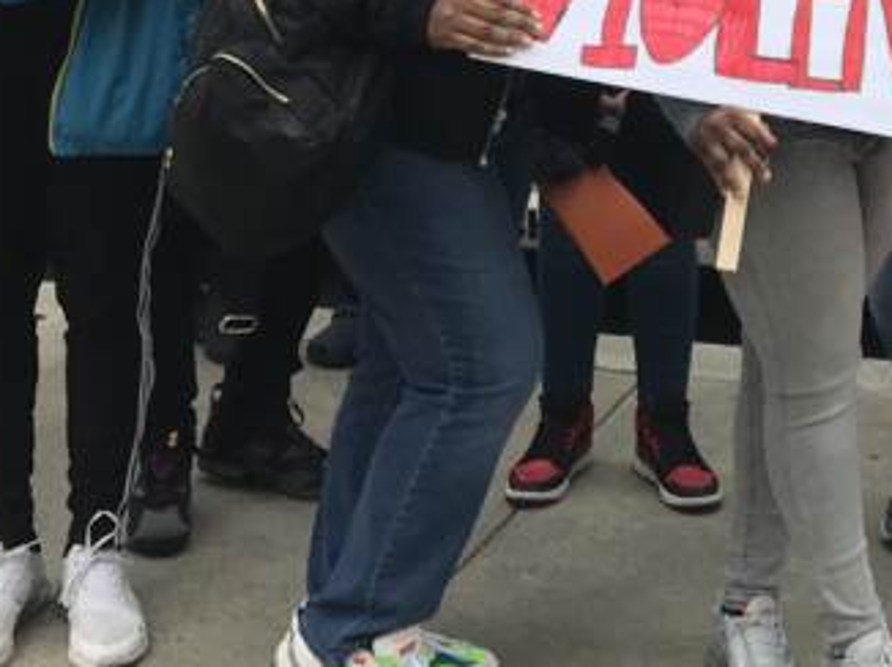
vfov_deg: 15.9
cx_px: 966
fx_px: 2266
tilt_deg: -6.6
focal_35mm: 88
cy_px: -186
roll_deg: -3.6
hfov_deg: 21.2
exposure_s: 1/833
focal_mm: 3.99
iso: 20
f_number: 1.8
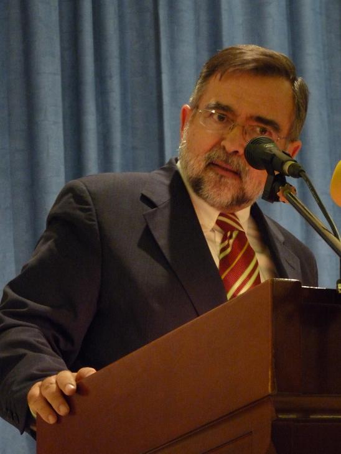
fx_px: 1812
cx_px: 170
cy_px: 227
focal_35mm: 138
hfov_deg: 10.8
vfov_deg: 14.3
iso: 800
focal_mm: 24.5
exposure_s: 1/8
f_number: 3.6
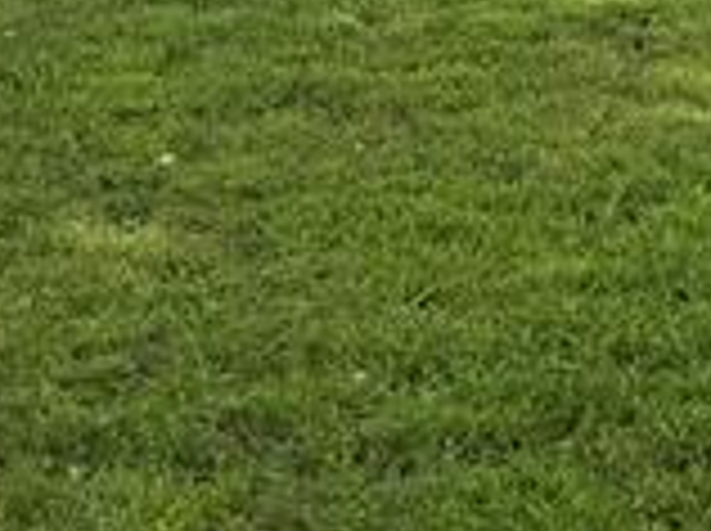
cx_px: 796
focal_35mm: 156
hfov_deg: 12.4
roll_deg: +1.0
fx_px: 3199
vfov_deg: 8.4
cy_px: -900
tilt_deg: +7.1
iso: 80
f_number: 1.78
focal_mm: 6.76
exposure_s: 1/2169
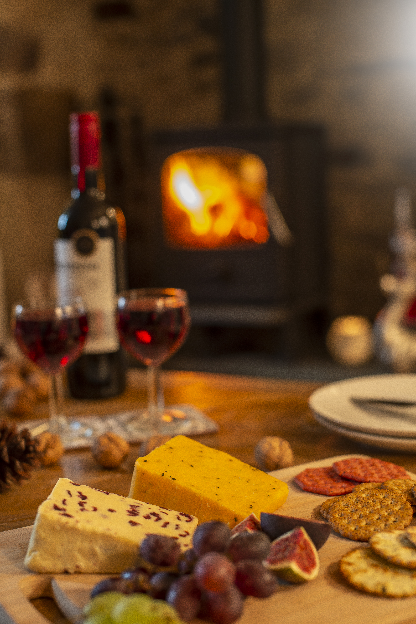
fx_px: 866
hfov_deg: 27.0
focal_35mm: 50
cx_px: 208
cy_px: 312
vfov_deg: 39.6
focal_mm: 50
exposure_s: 1/8
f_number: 3.2
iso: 400
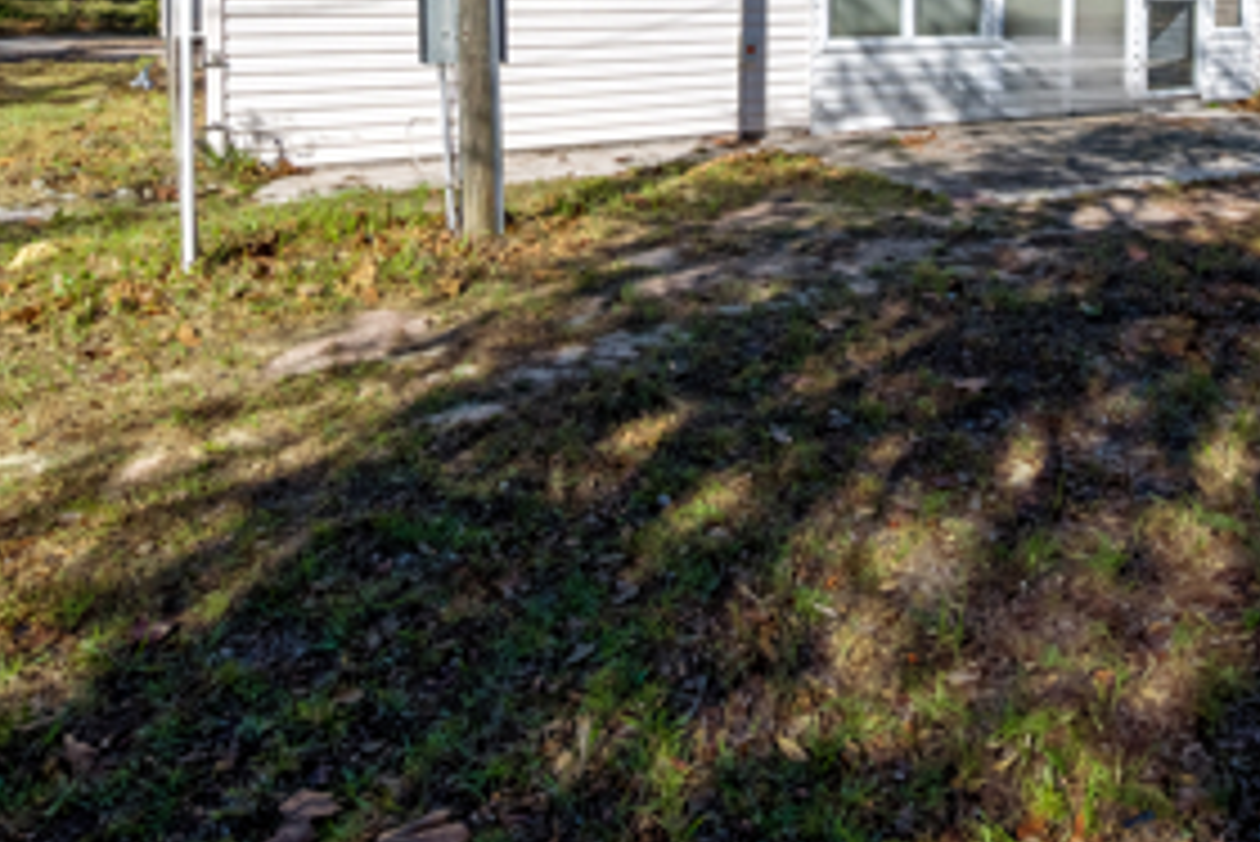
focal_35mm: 30
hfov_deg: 59.5
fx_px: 1050
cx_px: 898
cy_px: 5
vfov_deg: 38.8
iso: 400
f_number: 9
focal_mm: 14
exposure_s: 1/5000
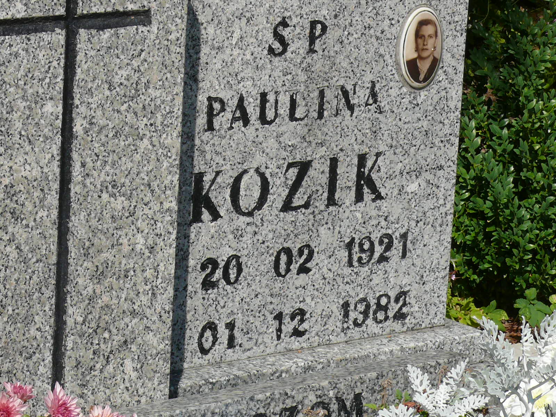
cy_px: 208
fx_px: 2666
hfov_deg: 11.9
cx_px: 278
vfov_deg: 8.9
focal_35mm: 166
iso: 100
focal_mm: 19.6
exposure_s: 1/500
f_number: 7.1
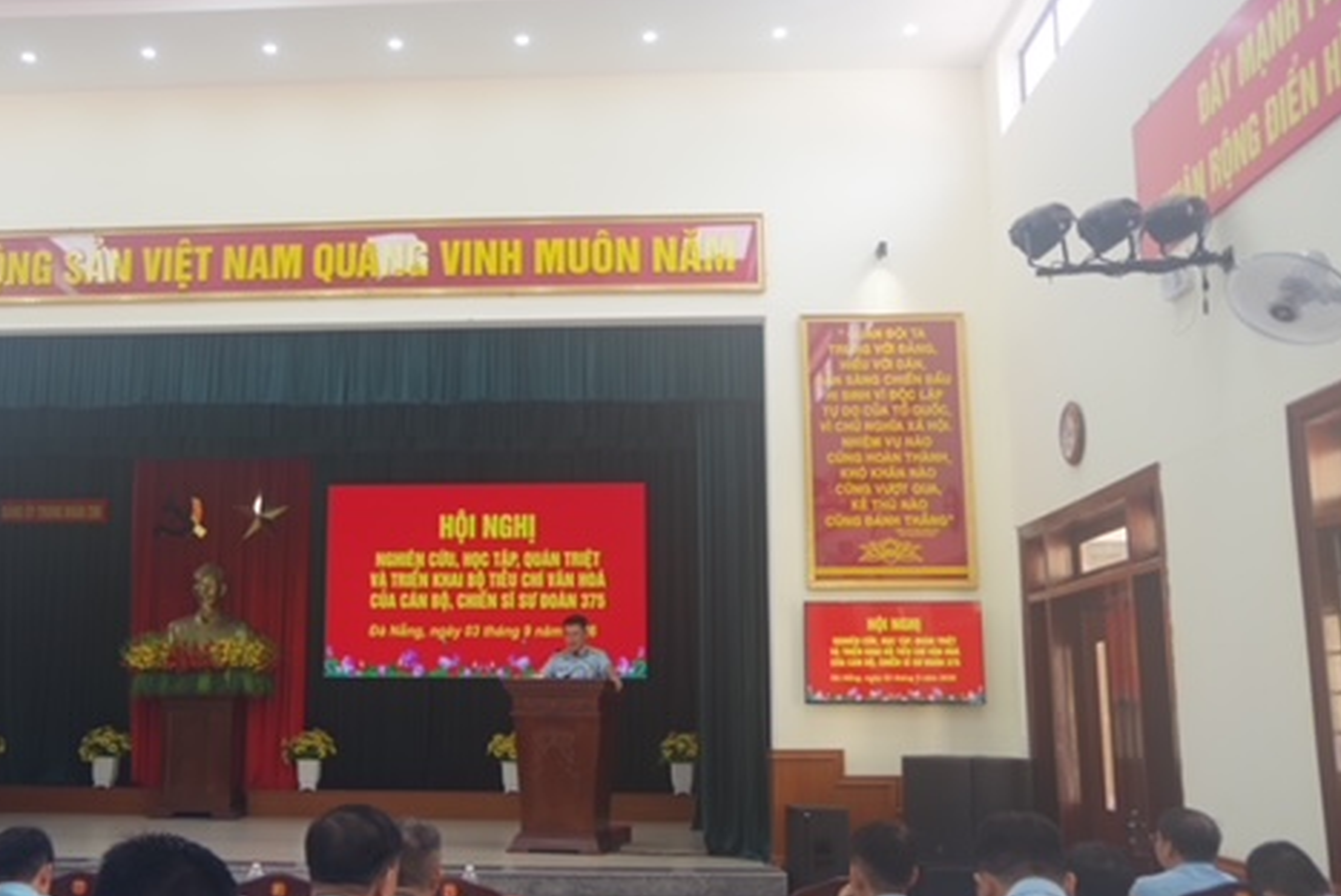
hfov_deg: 51.5
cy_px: 454
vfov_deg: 36.0
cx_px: 528
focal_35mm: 37
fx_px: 1379
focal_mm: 18
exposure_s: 1/60
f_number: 3.5
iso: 200
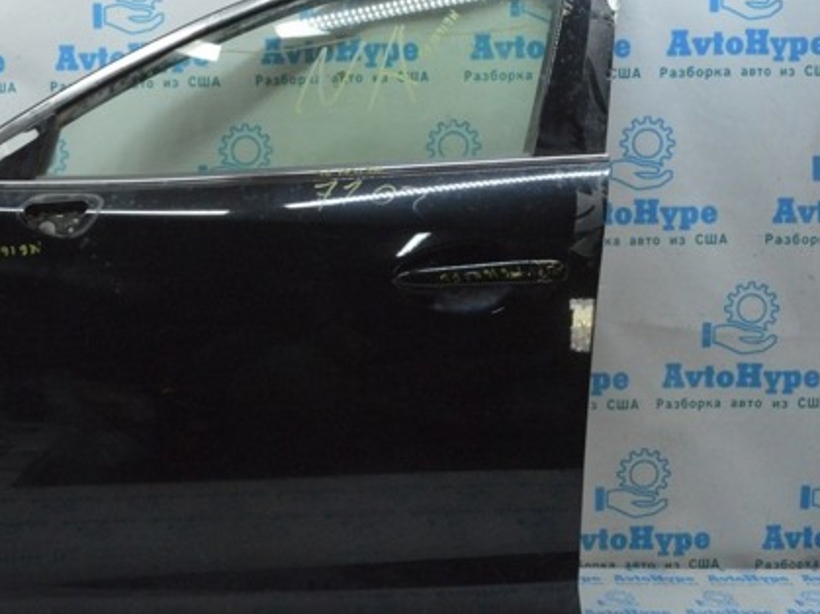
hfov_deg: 42.1
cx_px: 239
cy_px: 249
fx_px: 1042
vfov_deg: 32.8
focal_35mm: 44
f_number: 16
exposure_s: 1/50
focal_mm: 20
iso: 3200
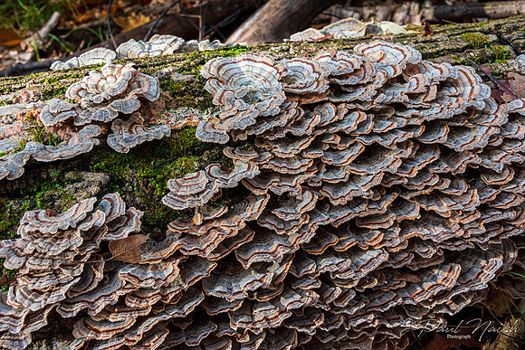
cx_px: 262
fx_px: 554
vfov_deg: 35.1
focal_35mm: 38
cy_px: 175
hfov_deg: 50.7
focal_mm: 38
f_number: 13
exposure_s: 1/60
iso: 1250
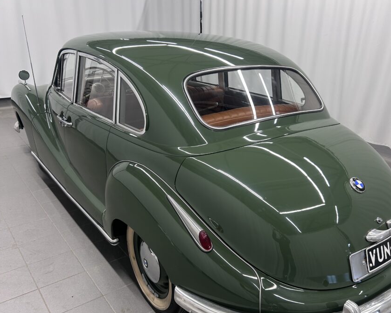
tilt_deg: -22.1
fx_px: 359
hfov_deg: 56.9
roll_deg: -3.3
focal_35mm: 31
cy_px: 174
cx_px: 227
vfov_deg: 47.0
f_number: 1.5
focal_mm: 5.7
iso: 64
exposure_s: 1/100
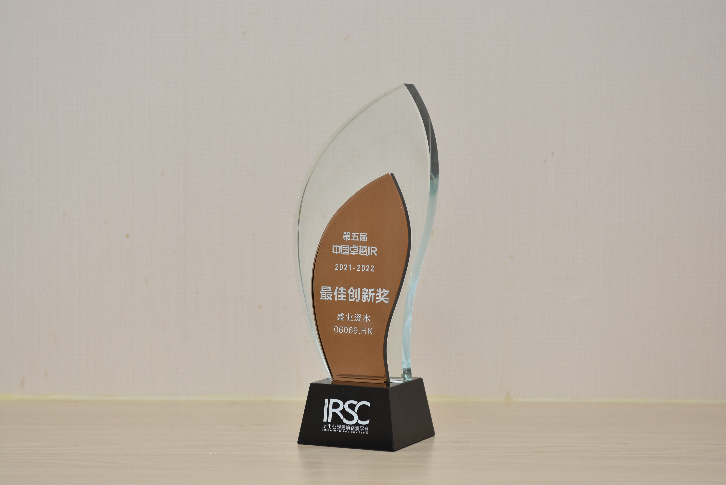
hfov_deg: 23.4
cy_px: 242
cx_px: 363
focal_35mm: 87
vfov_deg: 15.7
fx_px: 1755
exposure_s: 1/125
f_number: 3.5
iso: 360
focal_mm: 58
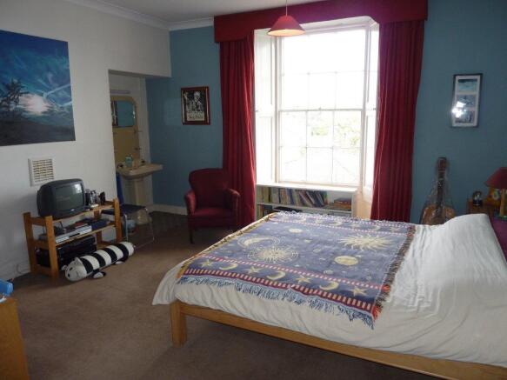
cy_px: 190
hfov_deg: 69.4
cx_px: 254
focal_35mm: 25
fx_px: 366
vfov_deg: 54.9
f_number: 3.3
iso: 125
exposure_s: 1/30
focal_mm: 4.1
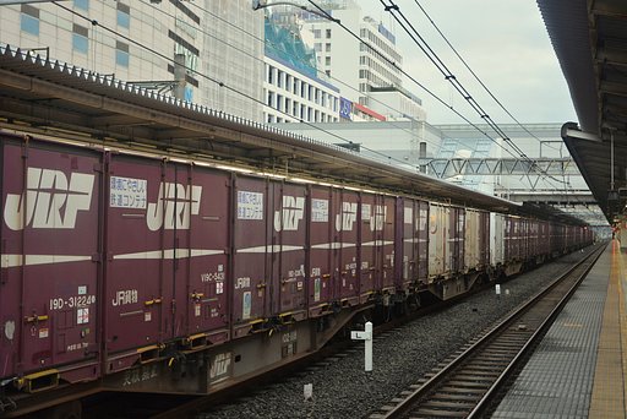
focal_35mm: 57
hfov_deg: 35.0
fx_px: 993
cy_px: 210
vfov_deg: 23.8
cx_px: 314
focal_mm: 38
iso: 720
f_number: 4.5
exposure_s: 1/60
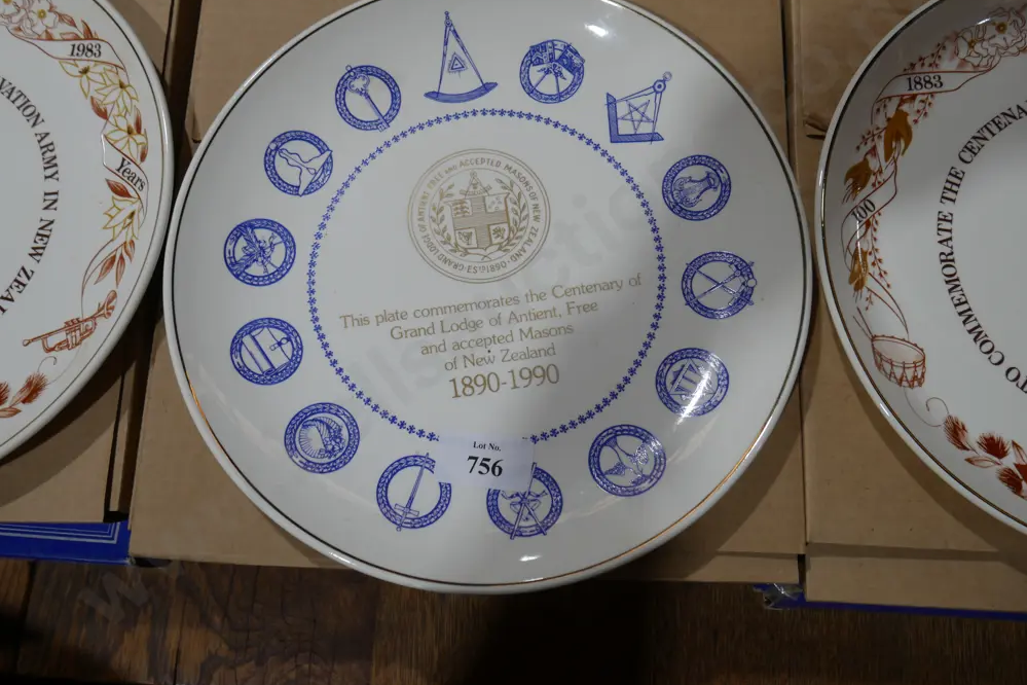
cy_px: 298
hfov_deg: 58.7
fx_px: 913
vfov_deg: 41.0
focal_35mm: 32
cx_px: 510
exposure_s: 1/160
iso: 200
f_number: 4.5
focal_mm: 15
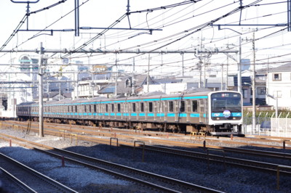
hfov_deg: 14.0
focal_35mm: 147
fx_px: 1187
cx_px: 146
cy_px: 96
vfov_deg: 9.3
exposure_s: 1/250
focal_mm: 97.5
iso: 200
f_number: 6.3
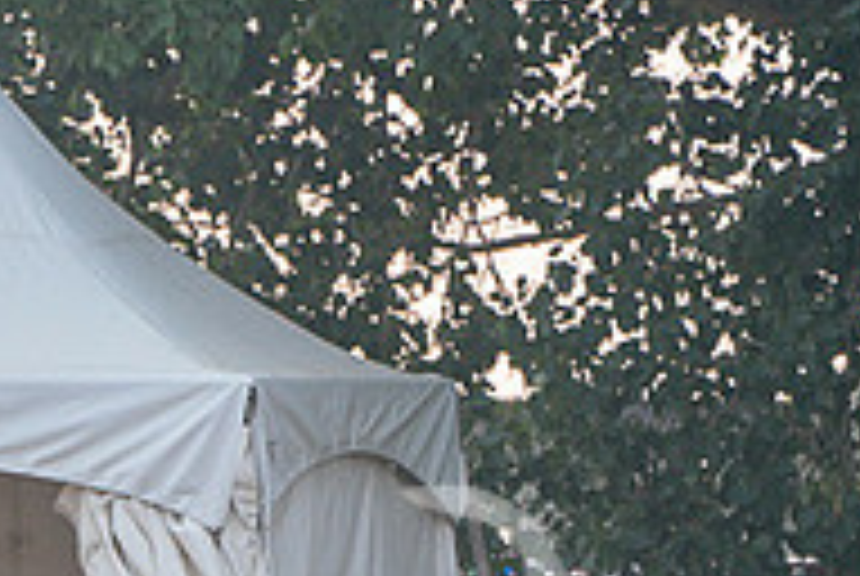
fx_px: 28998
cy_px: 848
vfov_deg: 1.1
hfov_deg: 1.7
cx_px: -185
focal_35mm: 1212
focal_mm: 400
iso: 500
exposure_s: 1/1000
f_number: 5.6
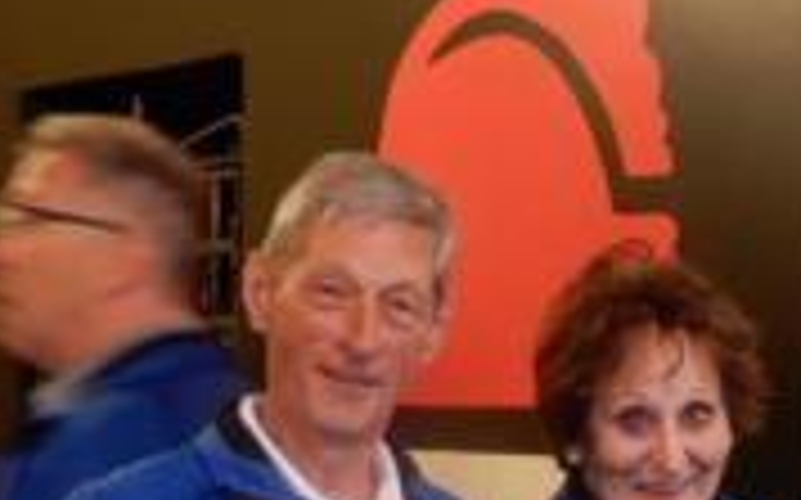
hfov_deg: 16.5
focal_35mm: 125
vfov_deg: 10.3
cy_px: 615
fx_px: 2727
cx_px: 729
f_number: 4
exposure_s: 1/10
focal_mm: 7.5
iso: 400
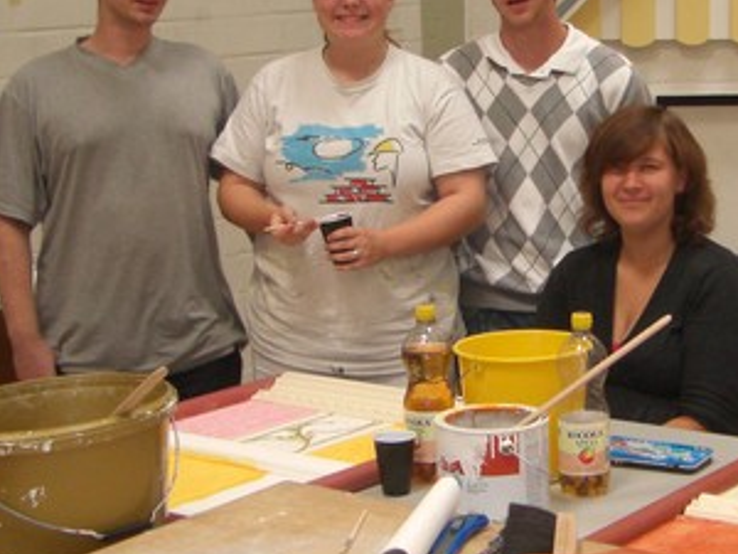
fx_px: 1876
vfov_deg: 16.8
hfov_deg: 22.1
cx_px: 539
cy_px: 236
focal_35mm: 88
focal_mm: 7.4
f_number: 3.5
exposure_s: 1/60
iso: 200
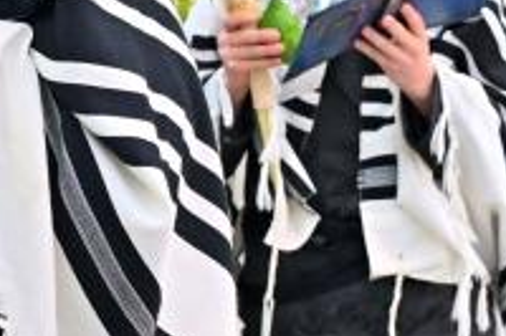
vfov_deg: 8.3
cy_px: -120
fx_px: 2269
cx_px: -164
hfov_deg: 12.3
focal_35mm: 162
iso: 1000
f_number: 4
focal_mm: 31.5
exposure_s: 1/200
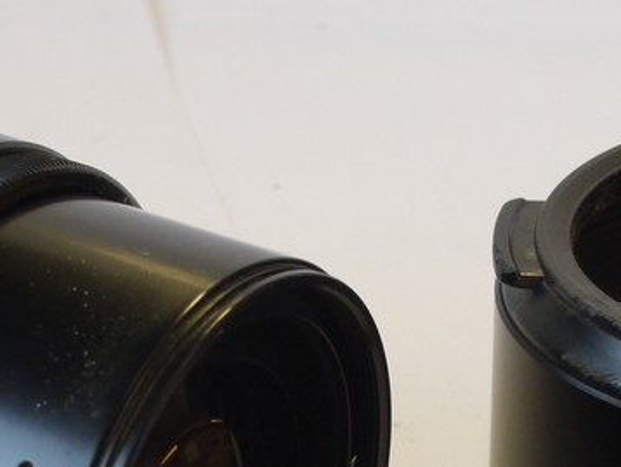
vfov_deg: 7.3
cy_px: 608
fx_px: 3608
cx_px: 222
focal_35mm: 201
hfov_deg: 9.8
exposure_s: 1/30
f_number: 8
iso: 400
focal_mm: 30
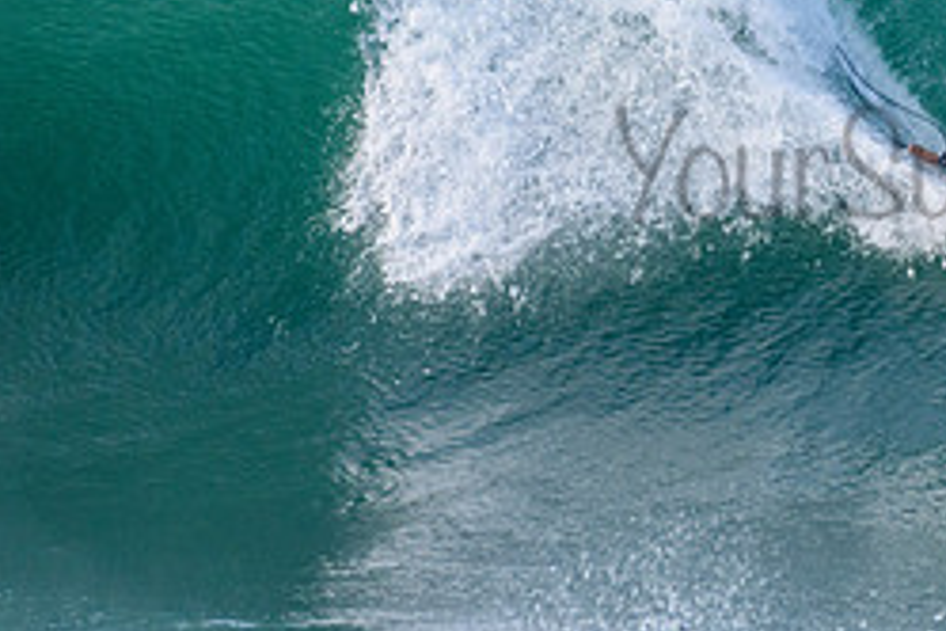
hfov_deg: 1.2
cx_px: 1007
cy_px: 131
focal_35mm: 1744
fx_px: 45825
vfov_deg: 0.8
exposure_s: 1/2000
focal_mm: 500
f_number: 5.6
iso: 560
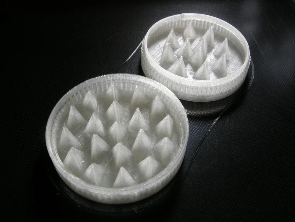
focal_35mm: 36
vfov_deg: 39.7
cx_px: 148
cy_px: 111
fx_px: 307
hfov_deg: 51.3
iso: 64
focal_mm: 7.5
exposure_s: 1/4.6
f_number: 7.6
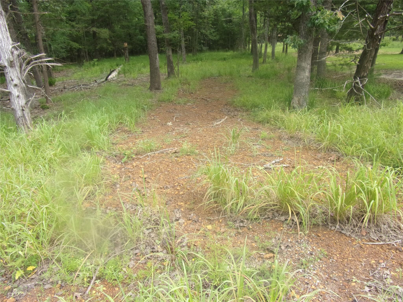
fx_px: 279
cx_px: 202
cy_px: 151
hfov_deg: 71.6
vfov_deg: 56.8
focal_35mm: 24
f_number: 3.3
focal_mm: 4.3
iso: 80
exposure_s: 1/100
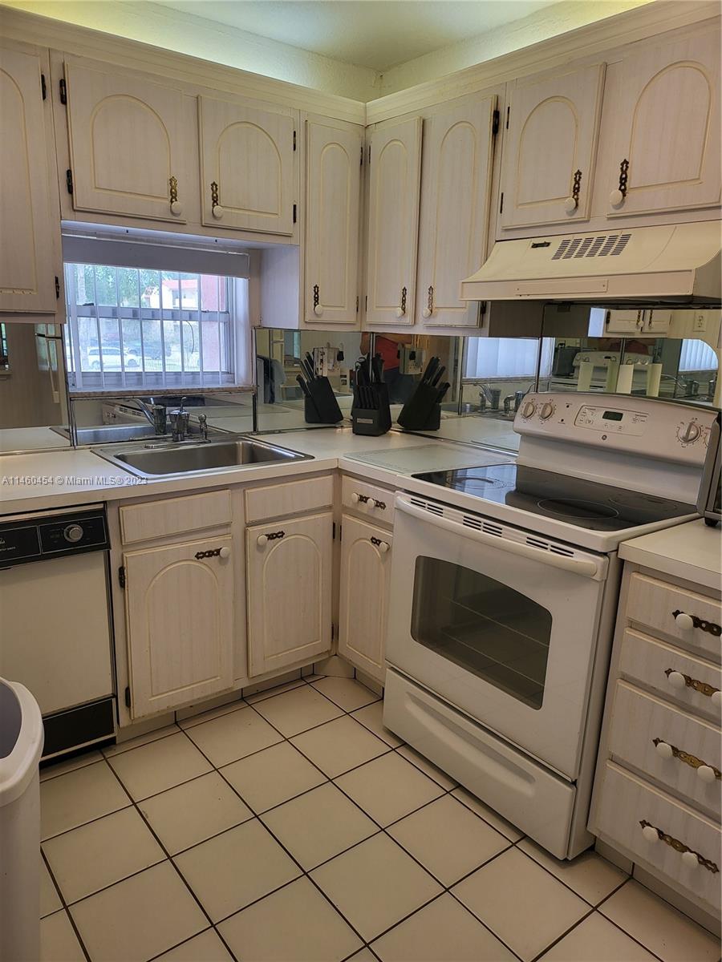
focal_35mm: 24
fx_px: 667
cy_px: 481
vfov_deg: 71.6
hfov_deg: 56.8
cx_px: 361
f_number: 1.8
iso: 80
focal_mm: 5
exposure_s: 1/120
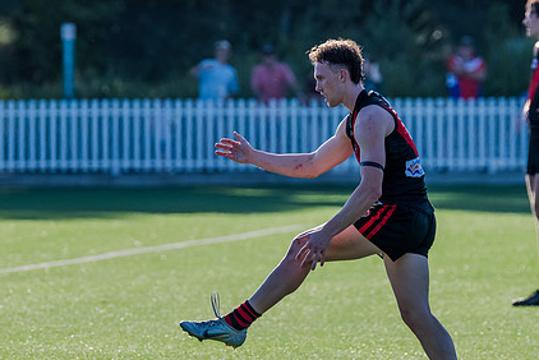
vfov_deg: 2.0
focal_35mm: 685
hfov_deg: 3.0
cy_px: 231
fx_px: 10263
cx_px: 283
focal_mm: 420
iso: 800
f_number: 8
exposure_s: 1/1600
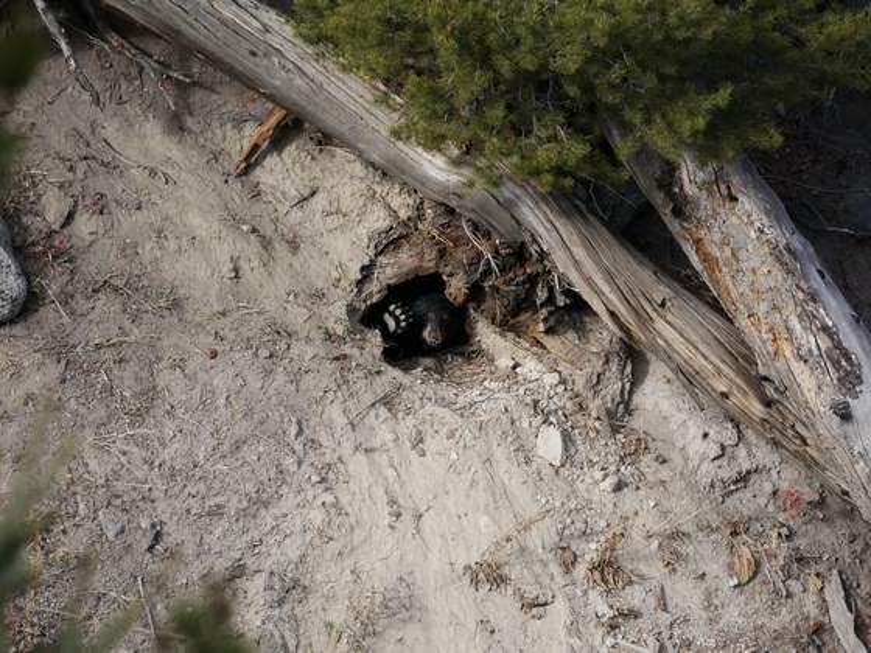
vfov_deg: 2.5
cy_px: 326
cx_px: 436
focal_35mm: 600
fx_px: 15097
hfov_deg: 3.3
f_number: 5.6
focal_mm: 300
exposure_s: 1/640
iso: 320
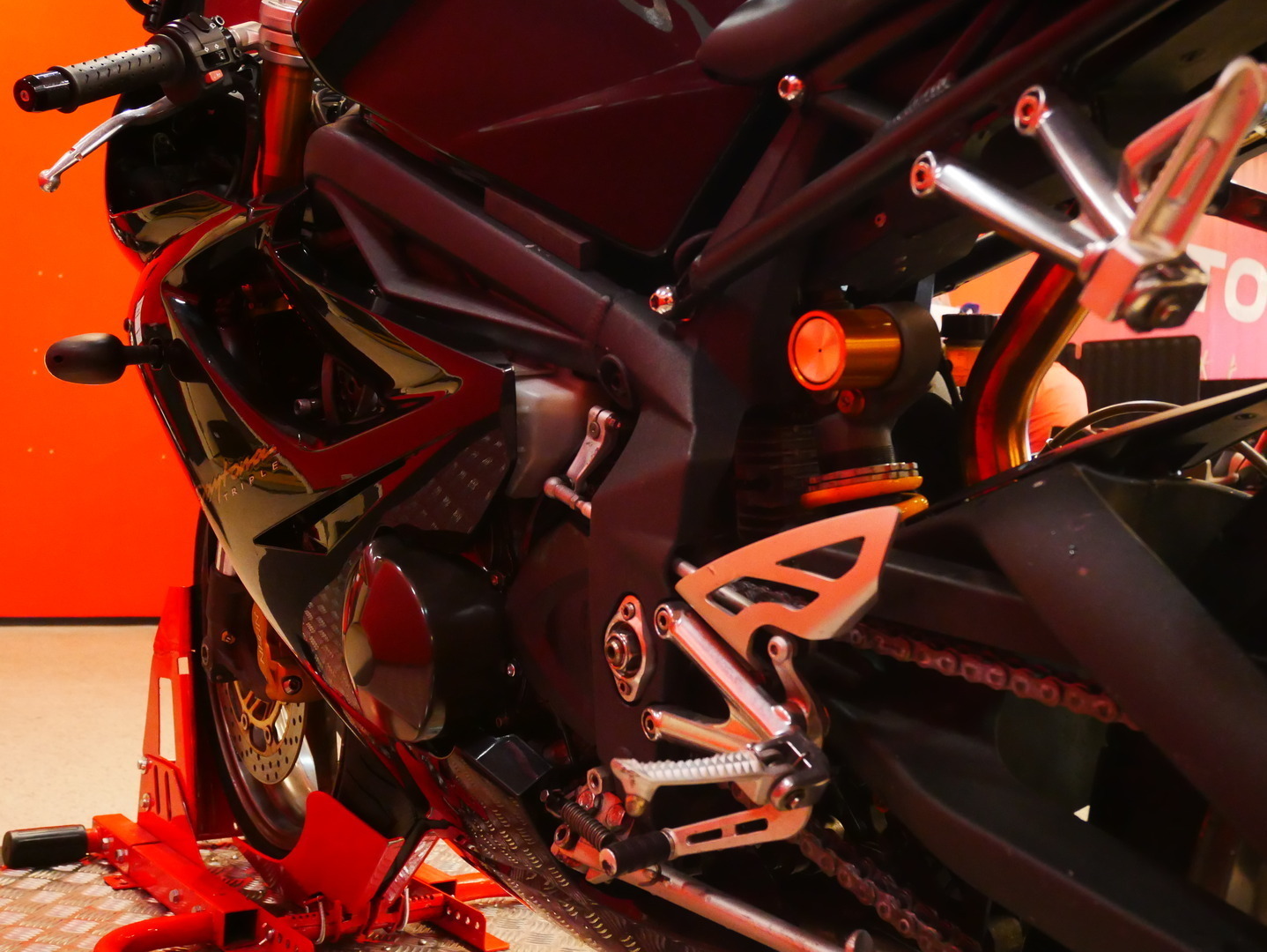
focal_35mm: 40
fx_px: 1465
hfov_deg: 46.8
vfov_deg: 36.0
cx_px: 634
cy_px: 476
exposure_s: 1/125
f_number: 4.6
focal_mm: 20
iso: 3200
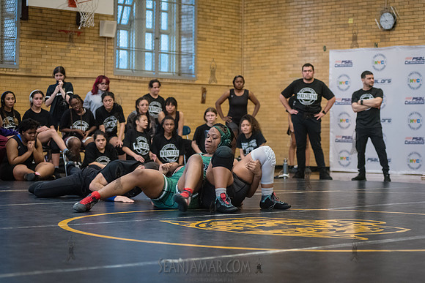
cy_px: 142
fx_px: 1038
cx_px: 212
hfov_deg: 23.1
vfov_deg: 15.6
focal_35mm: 88
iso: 5000
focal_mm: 86
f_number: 3.5
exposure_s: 1/250
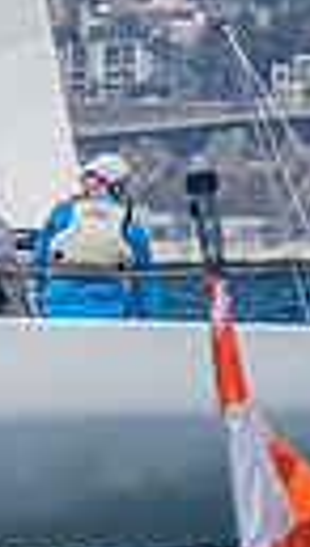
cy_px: 369
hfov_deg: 0.7
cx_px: -824
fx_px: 26213
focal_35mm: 1802
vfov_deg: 1.2
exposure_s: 1/800
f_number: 14
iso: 640
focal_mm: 250
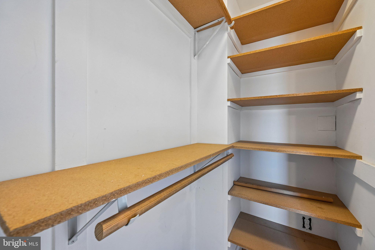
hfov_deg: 104.3
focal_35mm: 14
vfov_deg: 81.2
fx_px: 146
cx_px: 188
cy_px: 125
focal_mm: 14
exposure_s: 1/6
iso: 400
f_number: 8
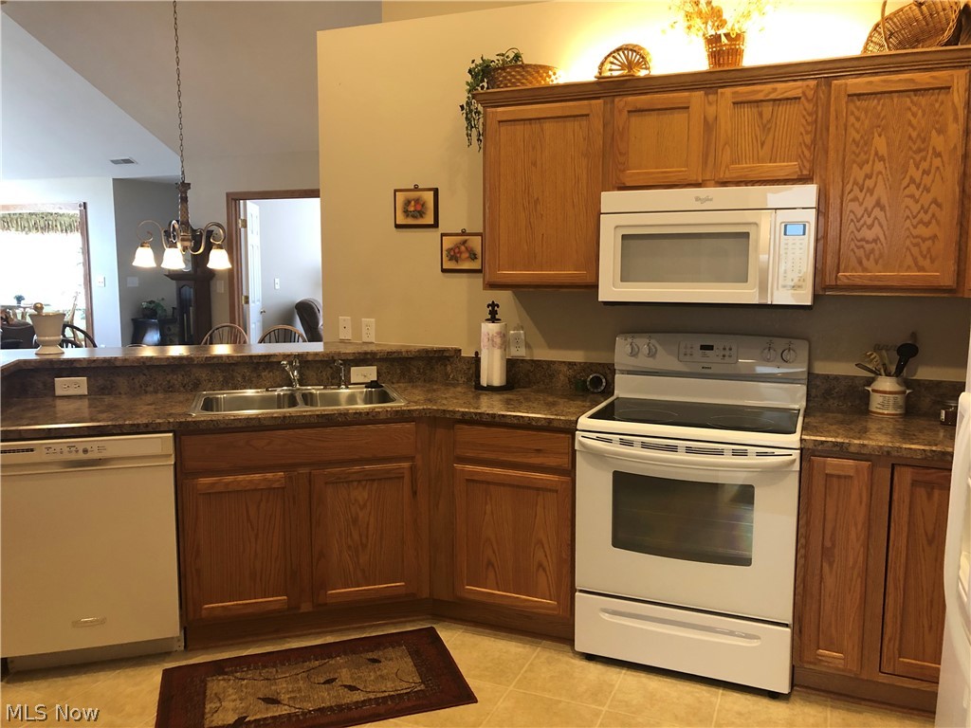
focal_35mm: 28
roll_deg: -1.1
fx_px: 785
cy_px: 364
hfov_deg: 63.4
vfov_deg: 49.7
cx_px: 486
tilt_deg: -6.2
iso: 50
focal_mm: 3.99
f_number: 1.8
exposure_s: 1/15
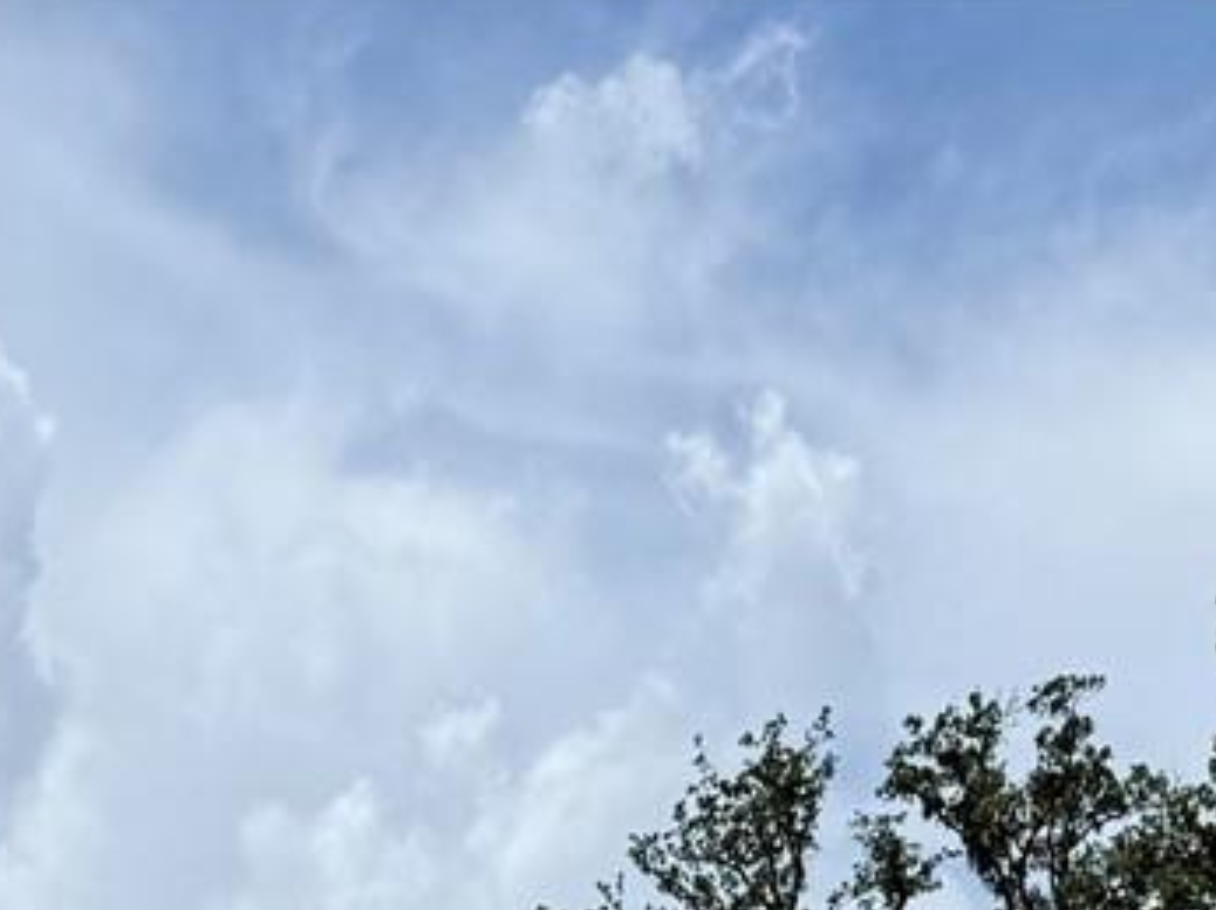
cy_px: 2091
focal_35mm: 111
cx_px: 401
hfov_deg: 17.7
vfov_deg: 11.4
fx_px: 3897
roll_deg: -1.3
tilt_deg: +2.0
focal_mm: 6.76
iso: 80
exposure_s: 1/9091
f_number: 1.78
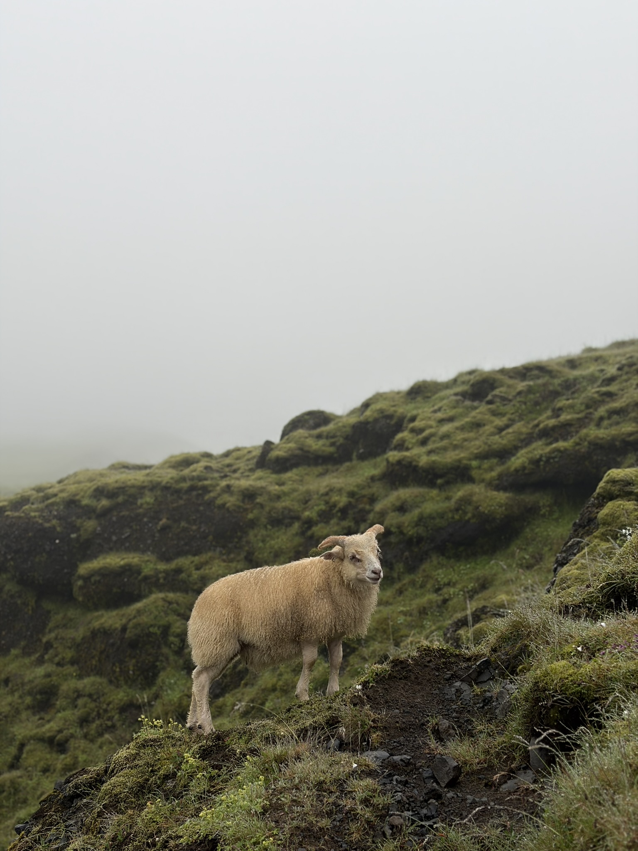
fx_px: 1278
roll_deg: -2.8
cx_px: 319
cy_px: 426
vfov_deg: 36.8
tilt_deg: +5.5
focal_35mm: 52
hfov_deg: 28.0
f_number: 1.6
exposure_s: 1/830
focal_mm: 5.96
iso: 32
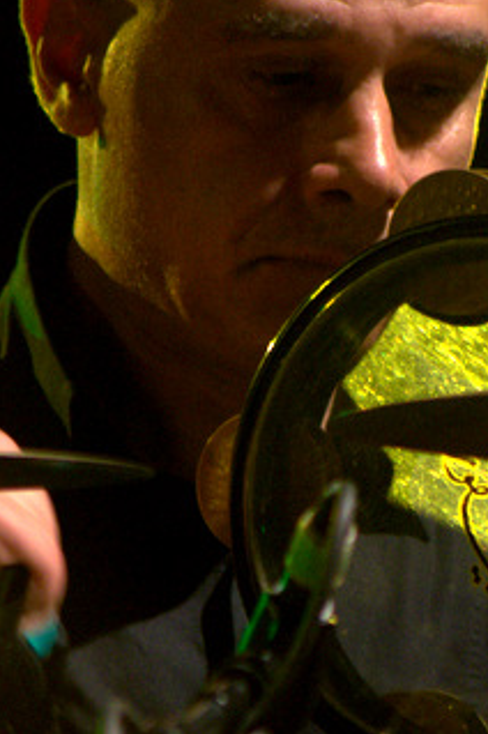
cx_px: 290
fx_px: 20702
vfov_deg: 2.0
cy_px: 518
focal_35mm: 1016
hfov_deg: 1.4
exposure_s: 1/320
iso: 2500
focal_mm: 300
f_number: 5.6
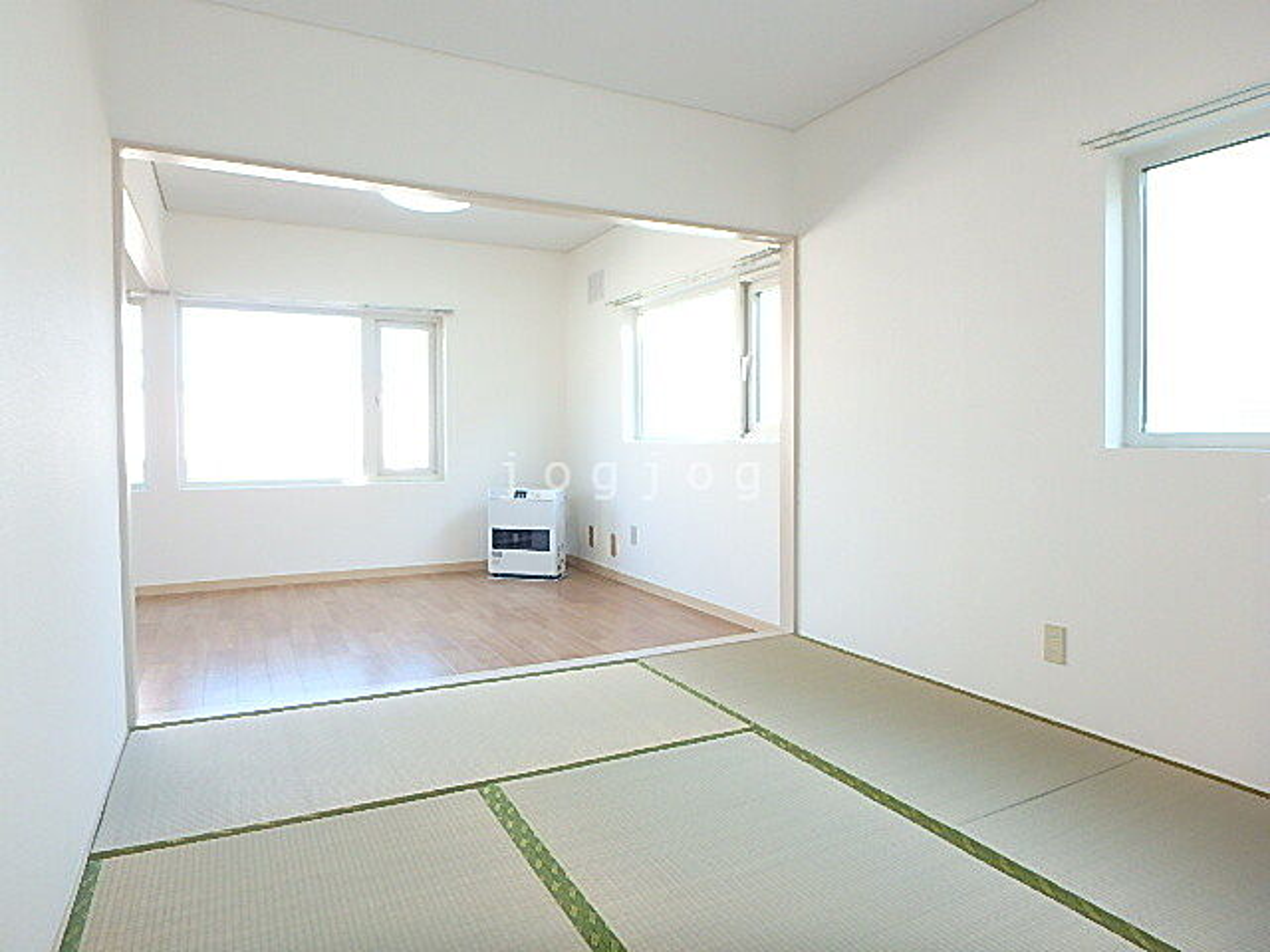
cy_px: 476
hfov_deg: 79.0
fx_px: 770
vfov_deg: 63.4
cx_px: 635
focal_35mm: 21
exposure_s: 1/60
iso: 200
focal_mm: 3.7
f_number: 3.5
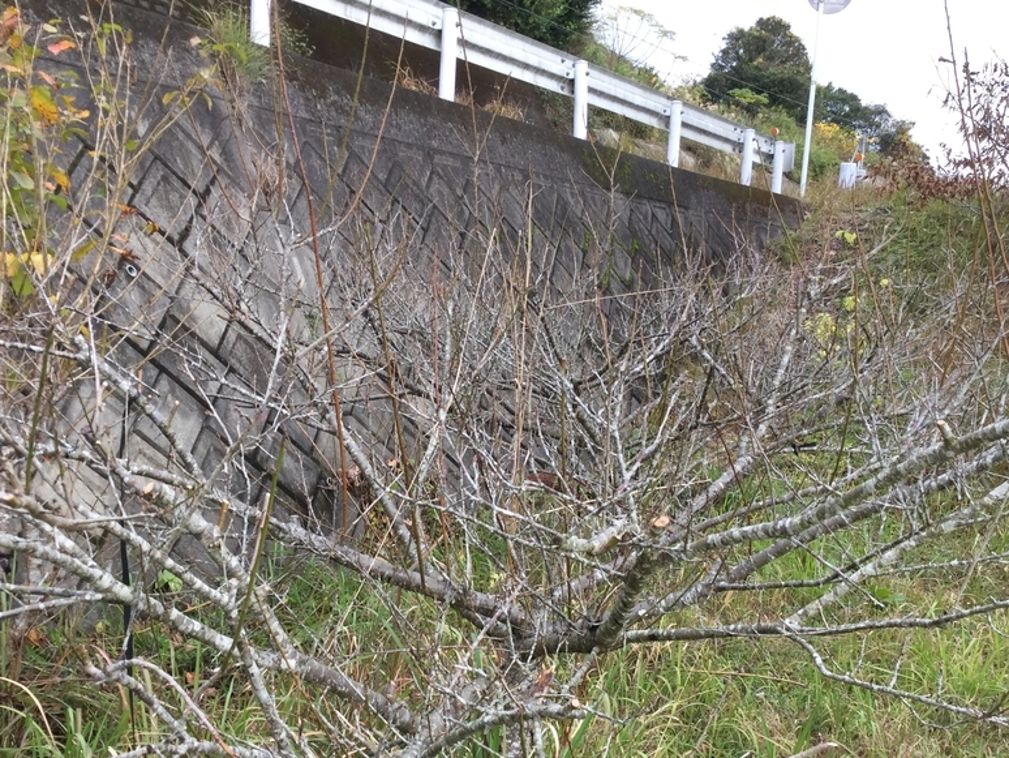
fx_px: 1195
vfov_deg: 34.9
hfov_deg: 45.8
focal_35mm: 41
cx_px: 489
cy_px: 498
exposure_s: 1/181
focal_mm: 3.3
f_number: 2.4
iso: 25
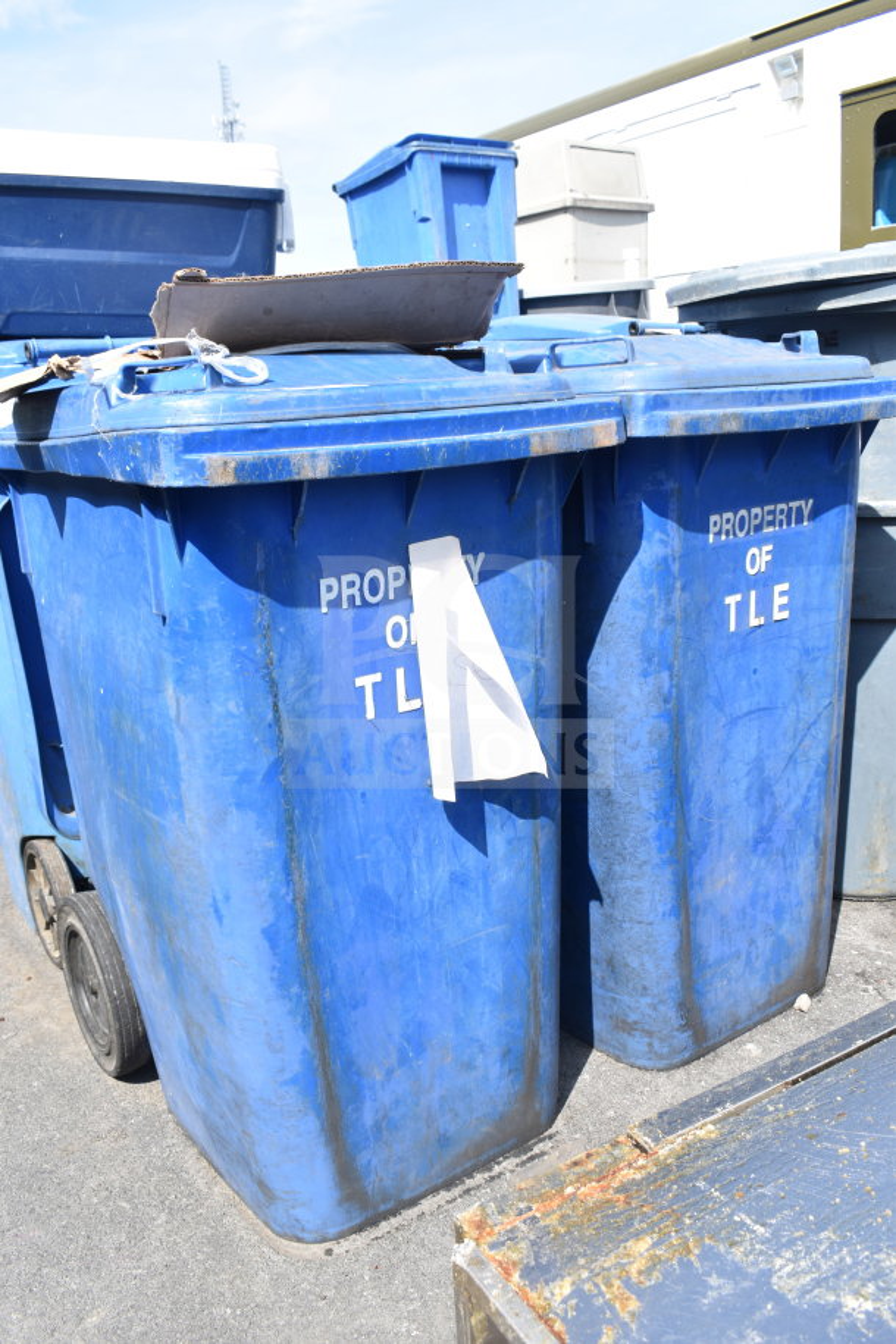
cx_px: 448
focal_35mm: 30
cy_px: 672
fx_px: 1120
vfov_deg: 61.9
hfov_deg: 43.6
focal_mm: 20
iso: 200
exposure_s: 1/200
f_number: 7.1
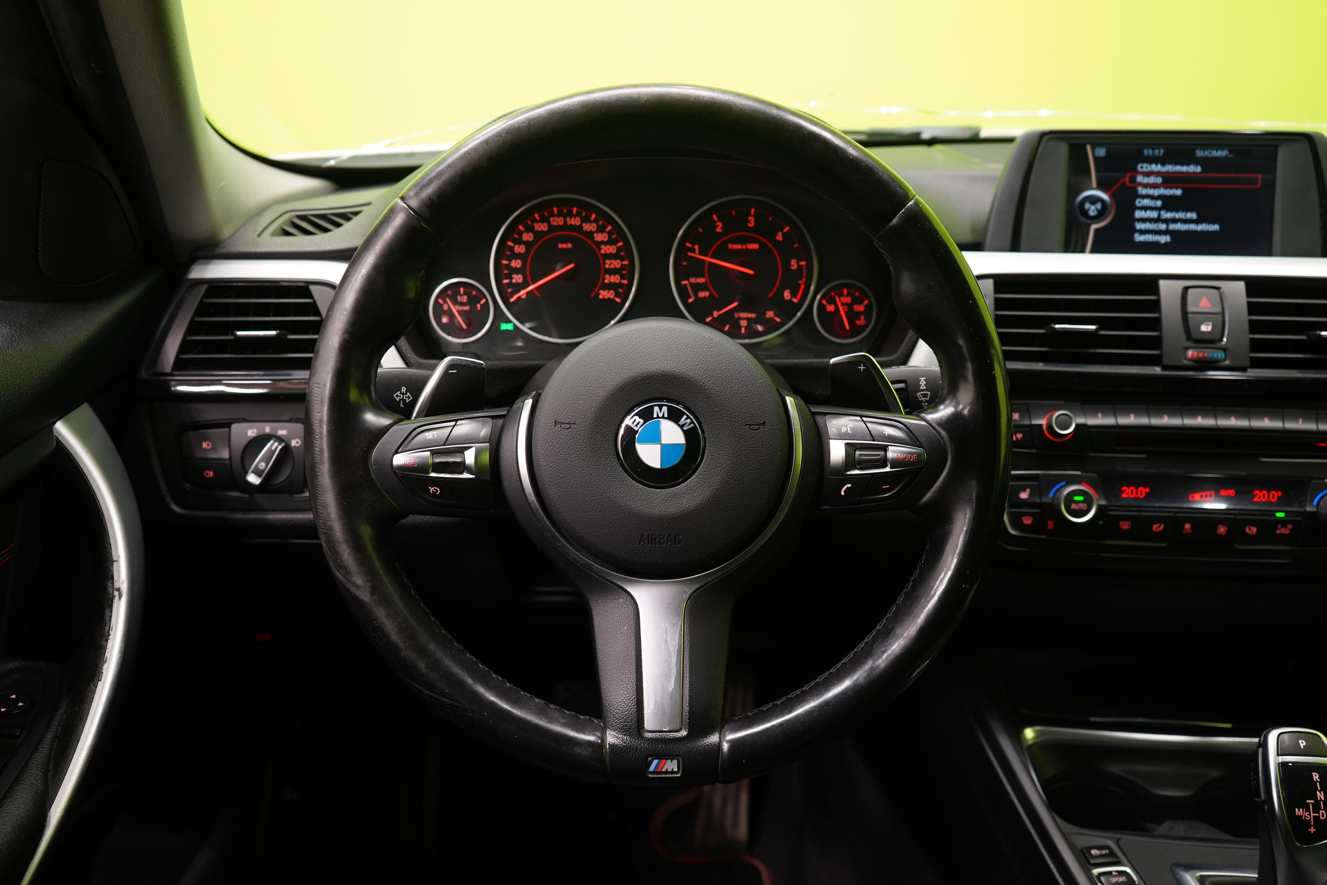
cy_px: 442
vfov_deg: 40.0
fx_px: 1216
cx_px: 664
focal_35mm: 33
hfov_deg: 57.2
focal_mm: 33
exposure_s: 1/25
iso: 1250
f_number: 5
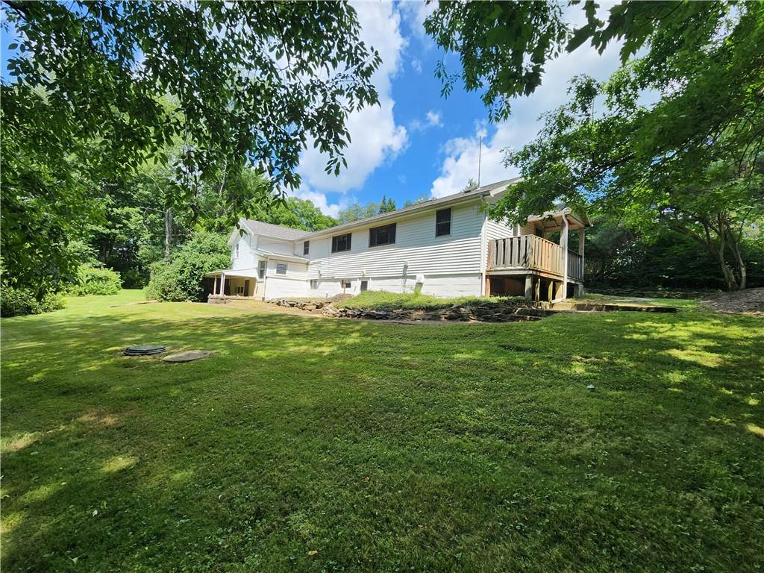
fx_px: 287
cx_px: 382
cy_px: 286
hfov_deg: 106.2
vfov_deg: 89.9
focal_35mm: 13
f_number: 2.2
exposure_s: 1/713
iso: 50
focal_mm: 2.2
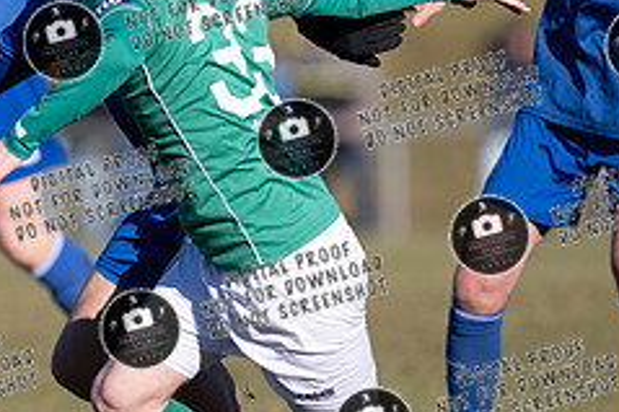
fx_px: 12526
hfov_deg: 2.8
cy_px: 170
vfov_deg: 1.9
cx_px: 117
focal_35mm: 729
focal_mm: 300
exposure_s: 1/1600
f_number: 3.5
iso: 100
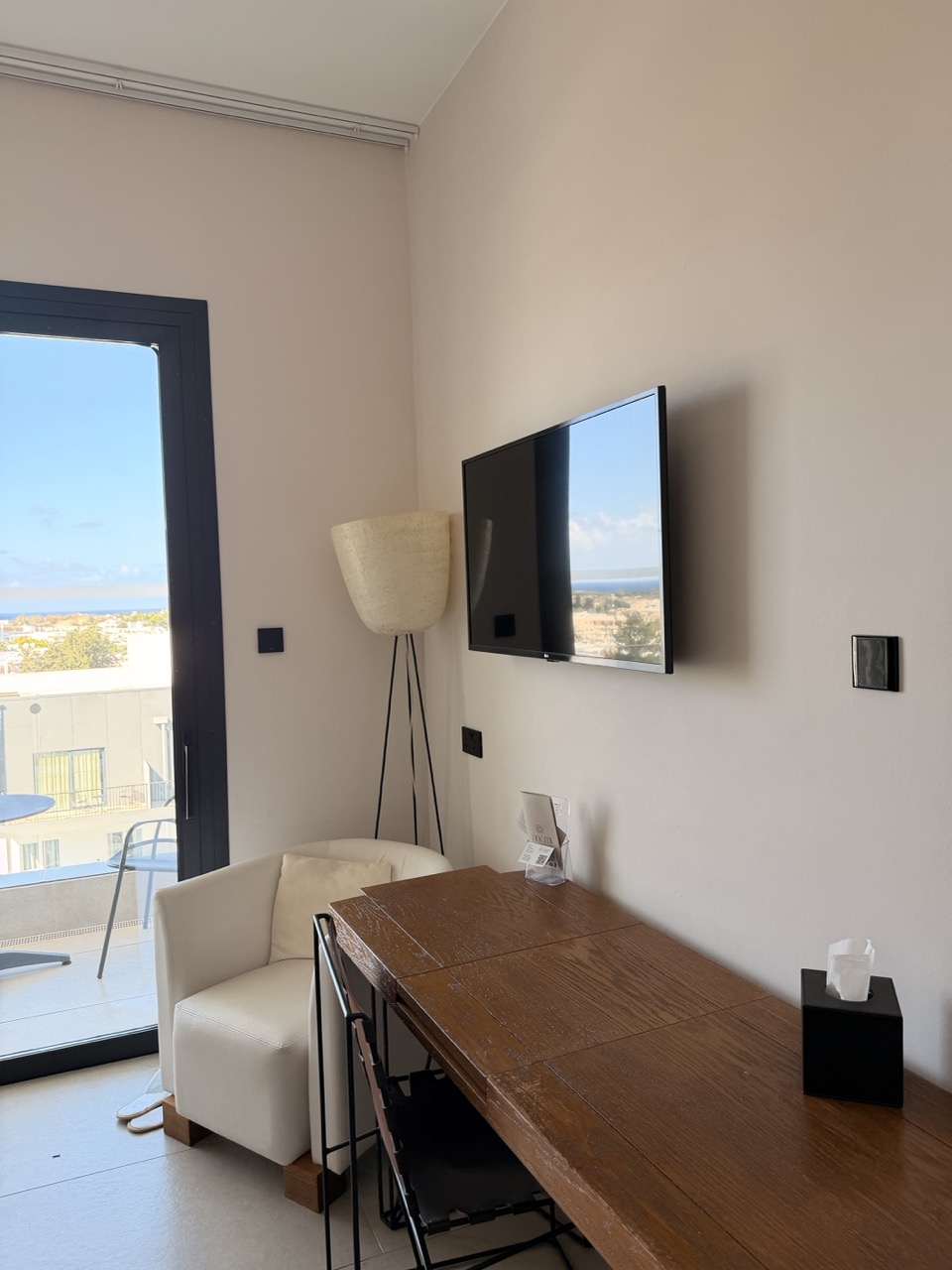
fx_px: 880
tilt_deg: -1.8
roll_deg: +1.7
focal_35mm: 24
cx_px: 476
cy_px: 635
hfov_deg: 56.8
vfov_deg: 71.6
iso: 100
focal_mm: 6.76
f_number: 1.78
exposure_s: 1/175
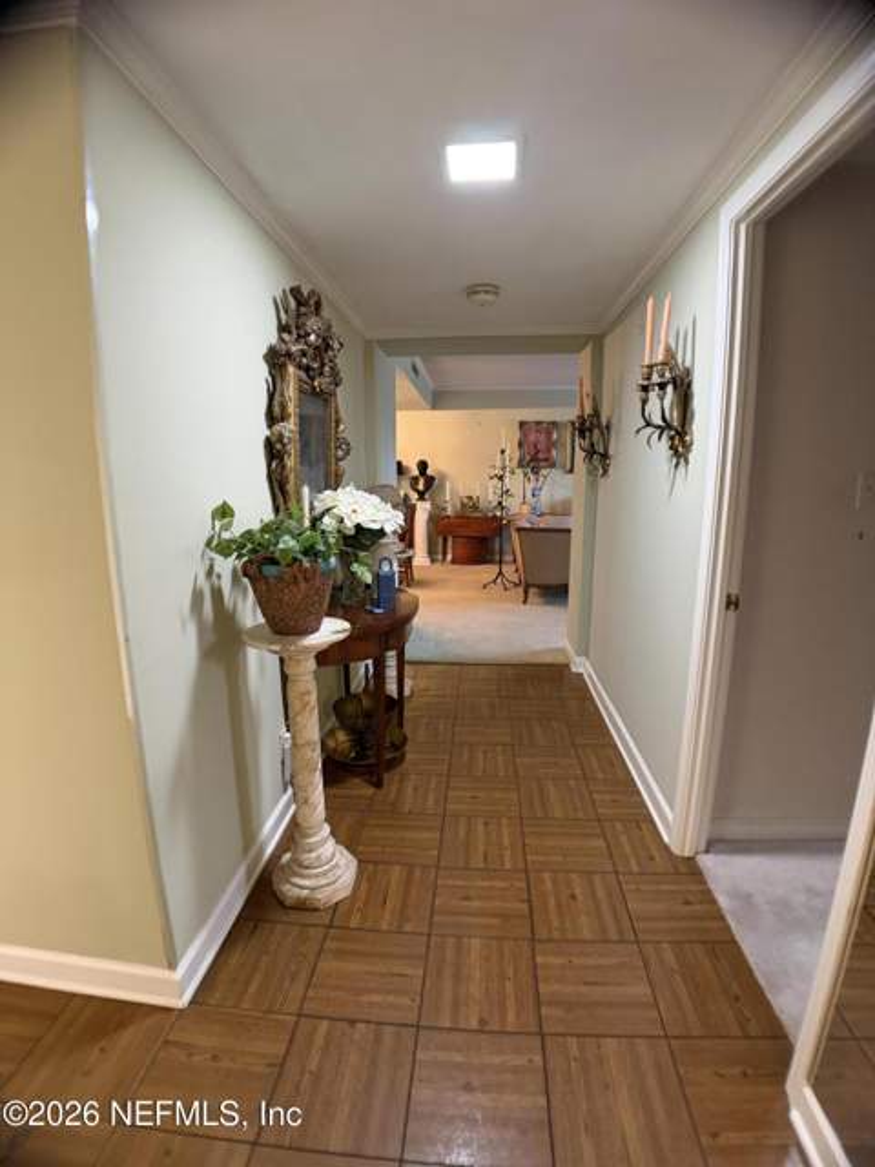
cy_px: 584
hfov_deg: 56.8
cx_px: 438
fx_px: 809
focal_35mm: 24
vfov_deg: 71.6
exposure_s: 1/60
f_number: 1.78
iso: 640
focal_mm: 6.76
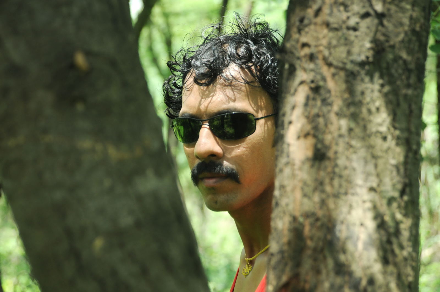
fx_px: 1648
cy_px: 146
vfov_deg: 10.1
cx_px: 220
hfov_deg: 15.2
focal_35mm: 135
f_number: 5.6
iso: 200
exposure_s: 1/100
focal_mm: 90
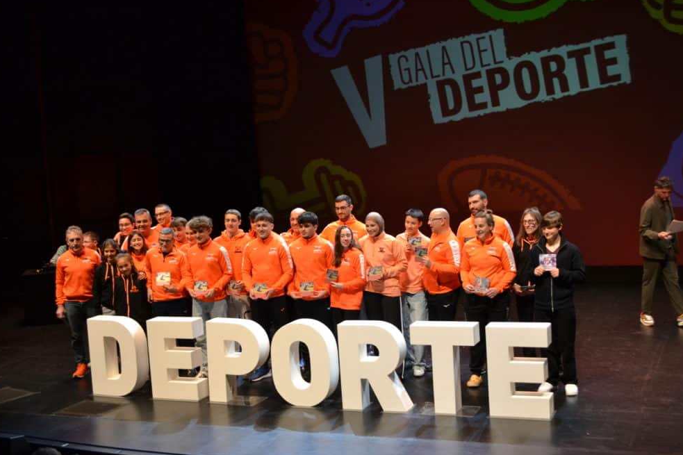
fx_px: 948
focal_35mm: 50
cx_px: 347
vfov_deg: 27.0
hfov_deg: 39.6
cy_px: 228
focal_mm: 32
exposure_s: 1/60
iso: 720
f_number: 4.8
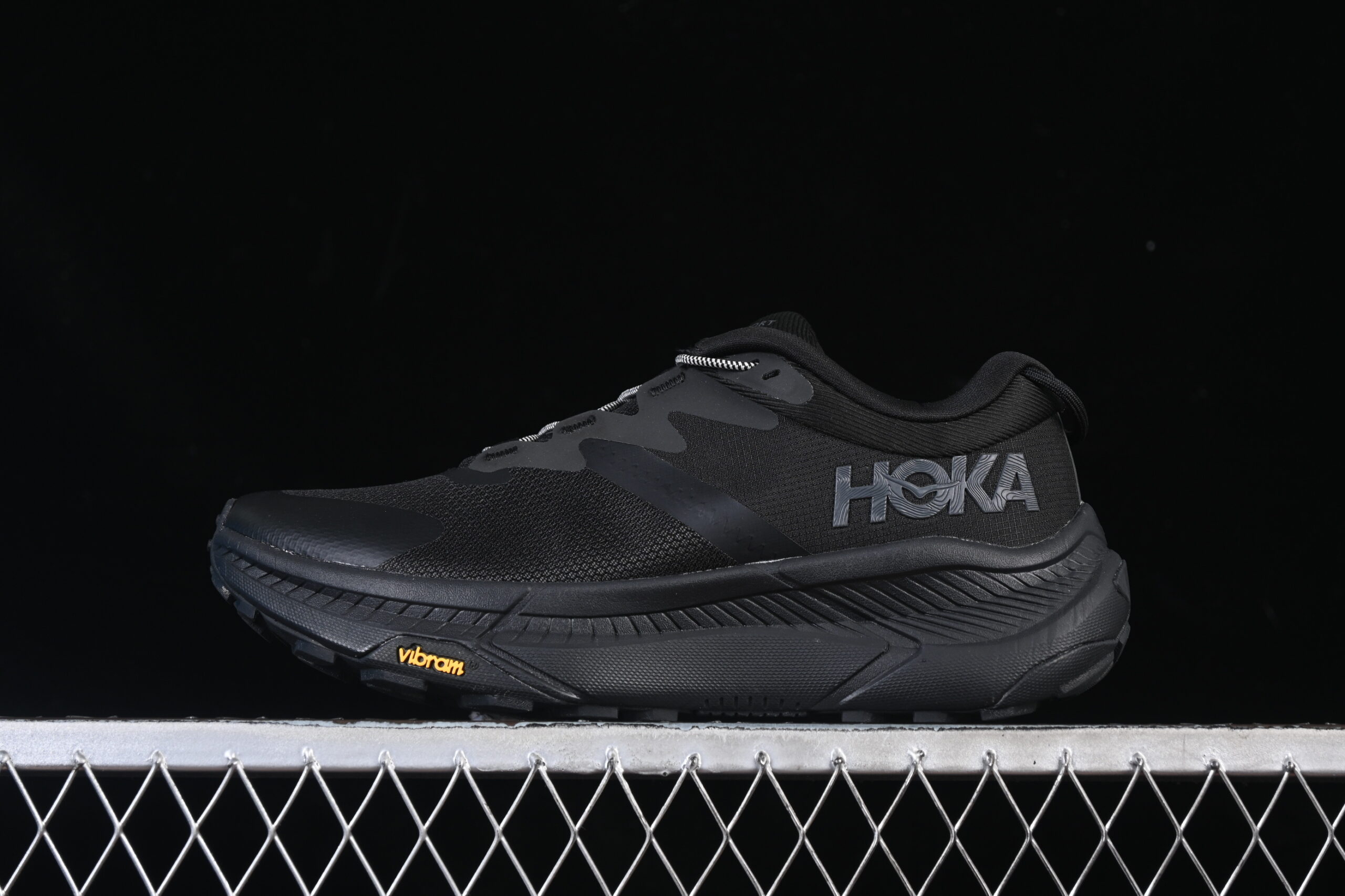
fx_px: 2802
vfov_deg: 18.2
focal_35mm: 75
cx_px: 672
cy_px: 448
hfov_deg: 27.0
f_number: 6.3
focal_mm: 50
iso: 160
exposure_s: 1/50
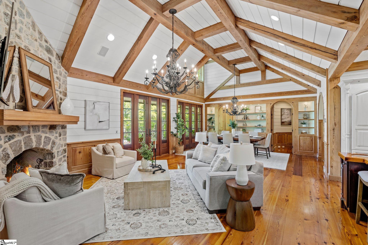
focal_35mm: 16
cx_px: 184
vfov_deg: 72.0
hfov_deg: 95.0
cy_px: 122
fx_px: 169
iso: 250
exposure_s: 1
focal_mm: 16.5
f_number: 8
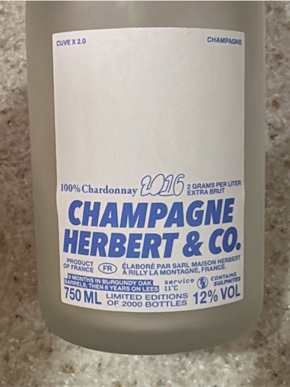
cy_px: 194
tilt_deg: -59.2
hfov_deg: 49.7
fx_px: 313
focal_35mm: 28
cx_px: 145
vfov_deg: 63.4
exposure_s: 1/50
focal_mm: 2.22
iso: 400
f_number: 2.2
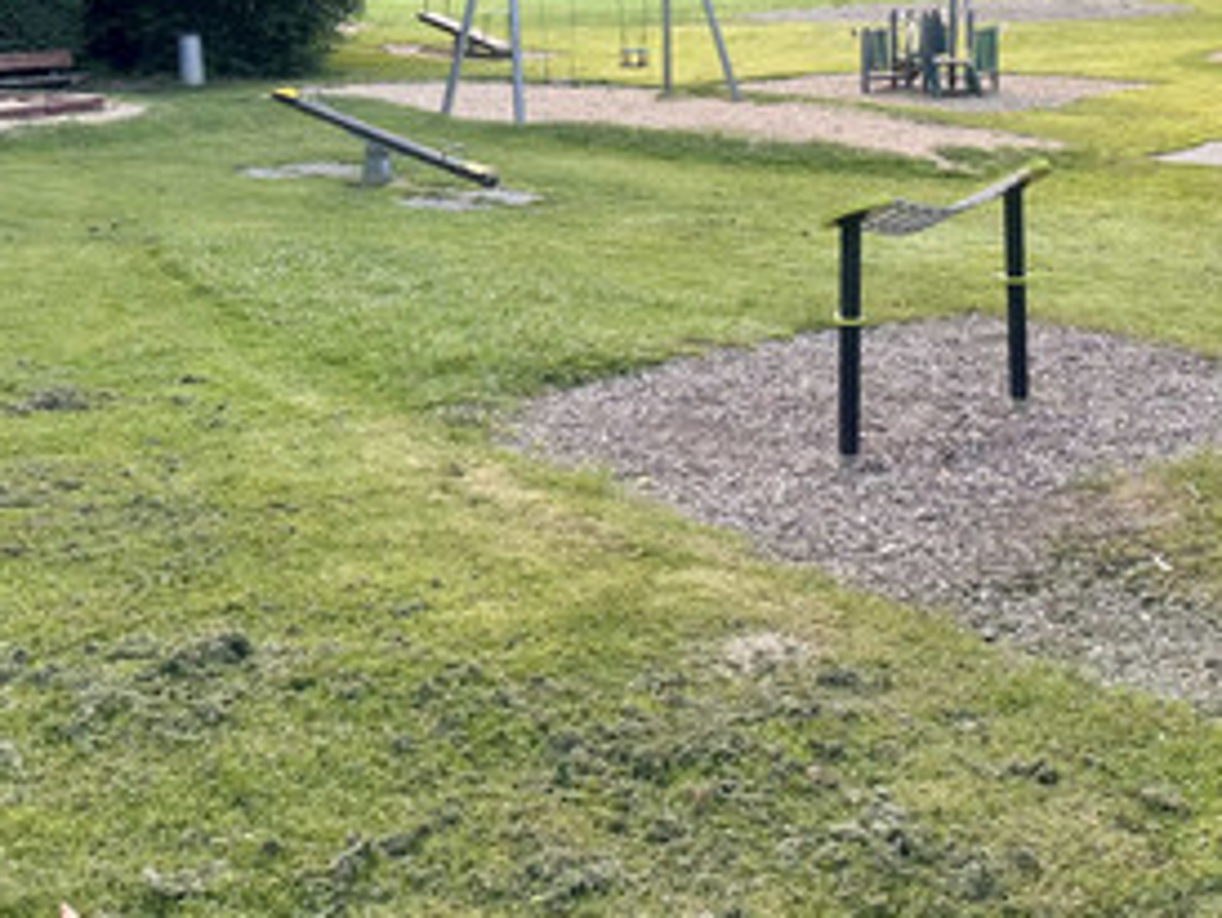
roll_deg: -3.1
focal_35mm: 42
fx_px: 1484
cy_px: 129
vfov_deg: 33.0
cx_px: 803
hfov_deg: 44.2
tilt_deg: -2.5
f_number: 1.78
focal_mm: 6.86
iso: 64
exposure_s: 1/238
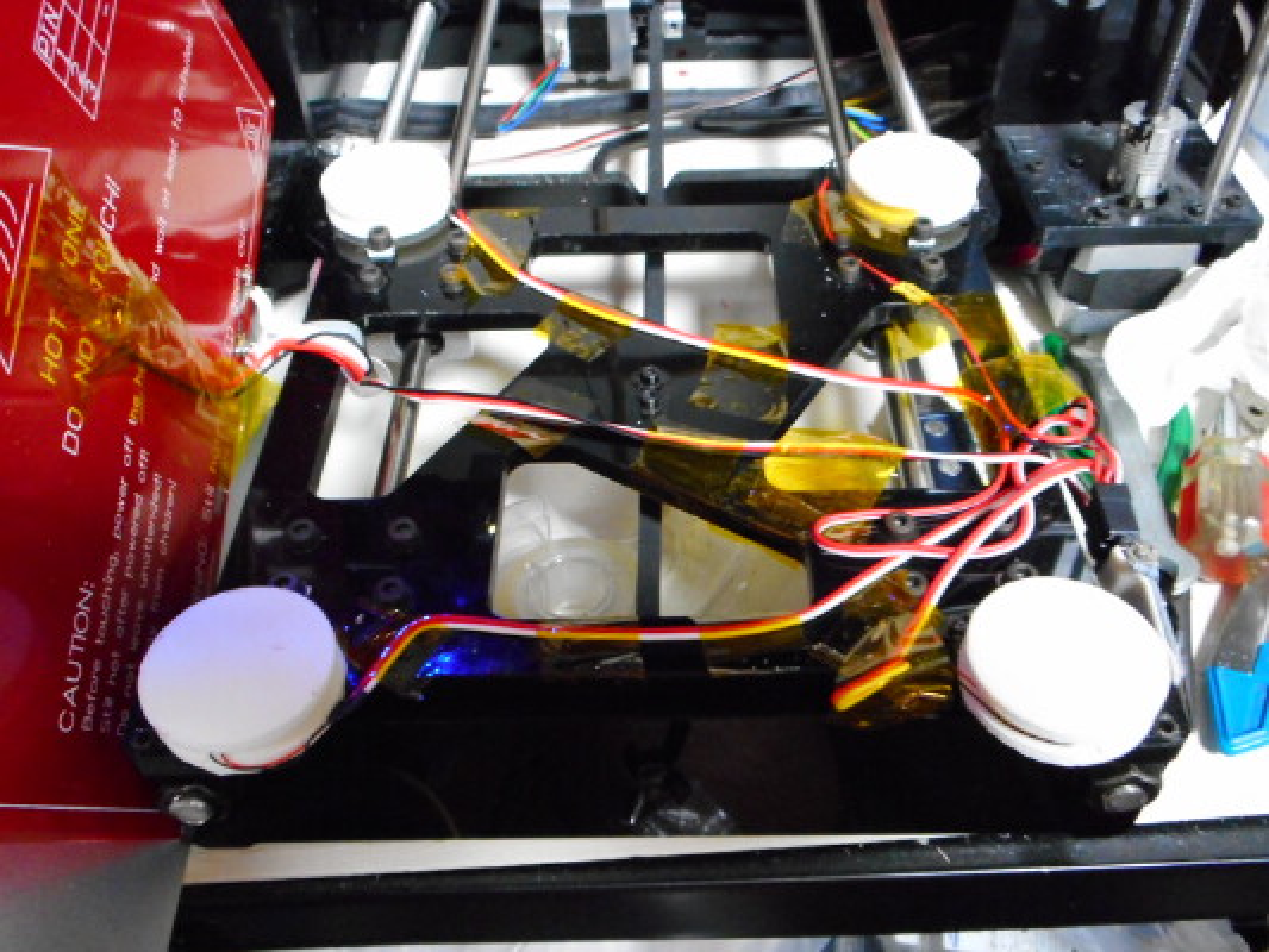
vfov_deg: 41.8
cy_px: 476
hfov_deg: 53.9
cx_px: 634
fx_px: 1247
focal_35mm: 34
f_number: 4.2
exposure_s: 1/3
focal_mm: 6
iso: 800
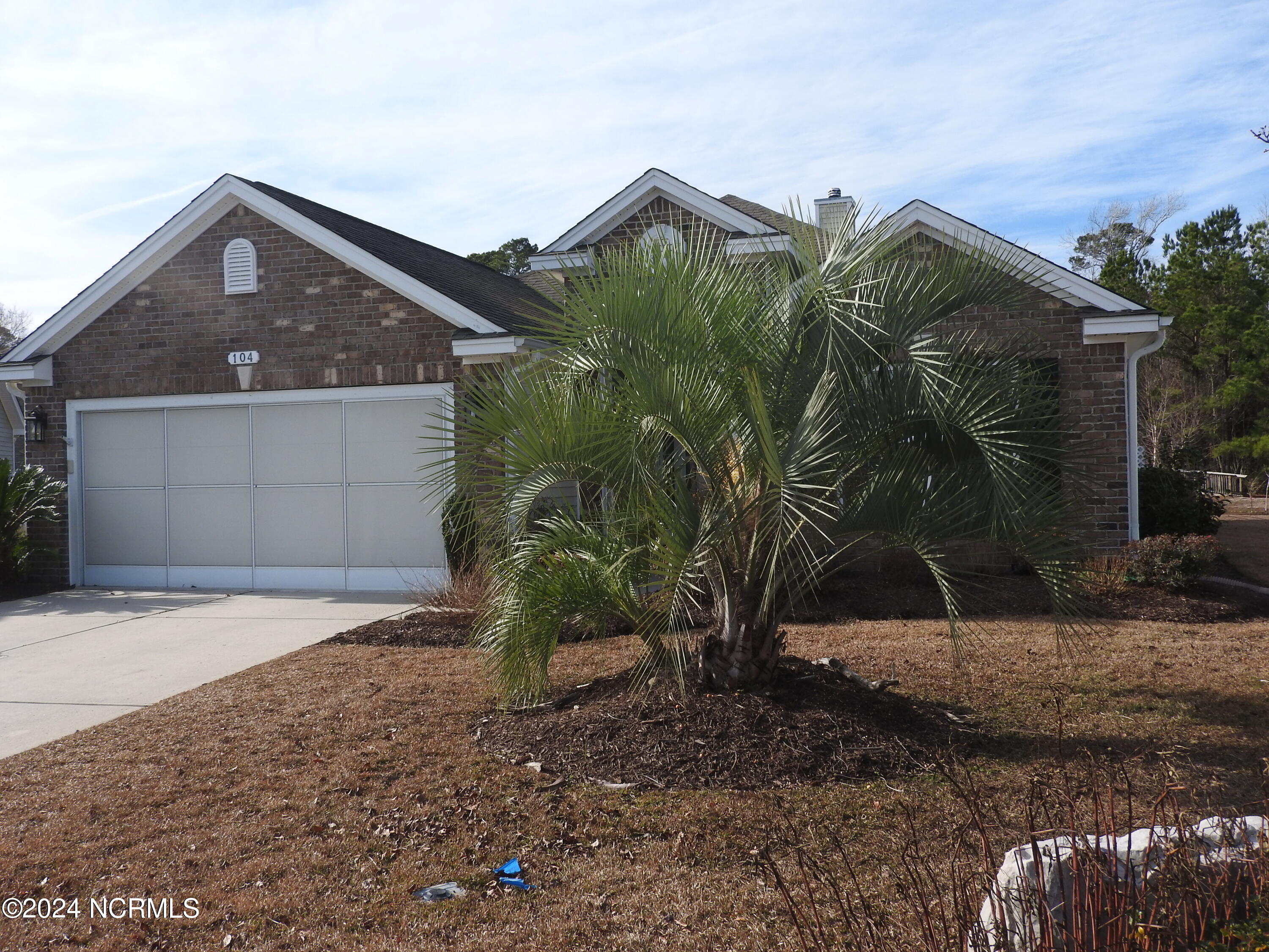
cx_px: 634
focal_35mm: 33
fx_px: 1210
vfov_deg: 42.9
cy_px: 476
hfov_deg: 55.4
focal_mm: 5.9
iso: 100
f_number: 3.6
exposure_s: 1/800
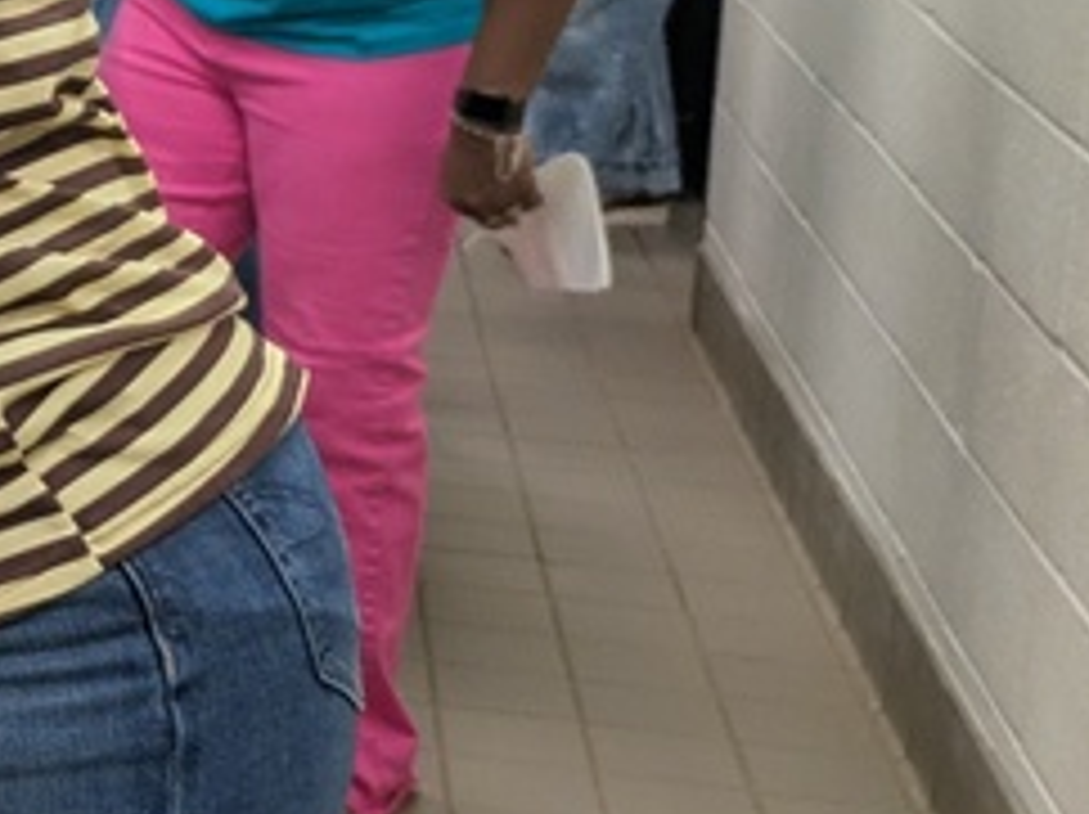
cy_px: -61
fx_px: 3331
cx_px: -1048
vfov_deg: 13.7
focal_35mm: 106
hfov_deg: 15.2
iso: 153
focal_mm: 5.43
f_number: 1.89
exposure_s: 1/120
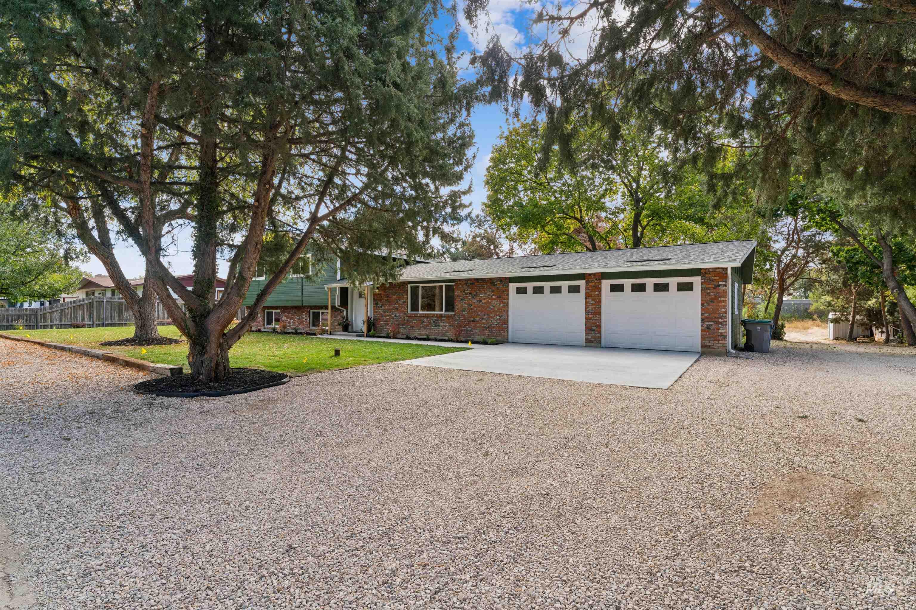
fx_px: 448
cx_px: 458
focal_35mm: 18
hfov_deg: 91.3
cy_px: 305
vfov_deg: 68.6
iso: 400
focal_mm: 17.6
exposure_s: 1/60
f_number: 13
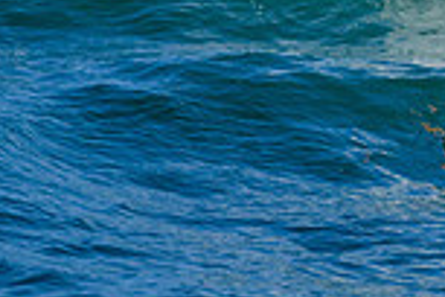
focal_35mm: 3024
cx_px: 721
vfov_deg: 0.5
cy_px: -112
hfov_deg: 0.7
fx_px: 37377
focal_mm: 800
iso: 900
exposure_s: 1/2000
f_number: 11
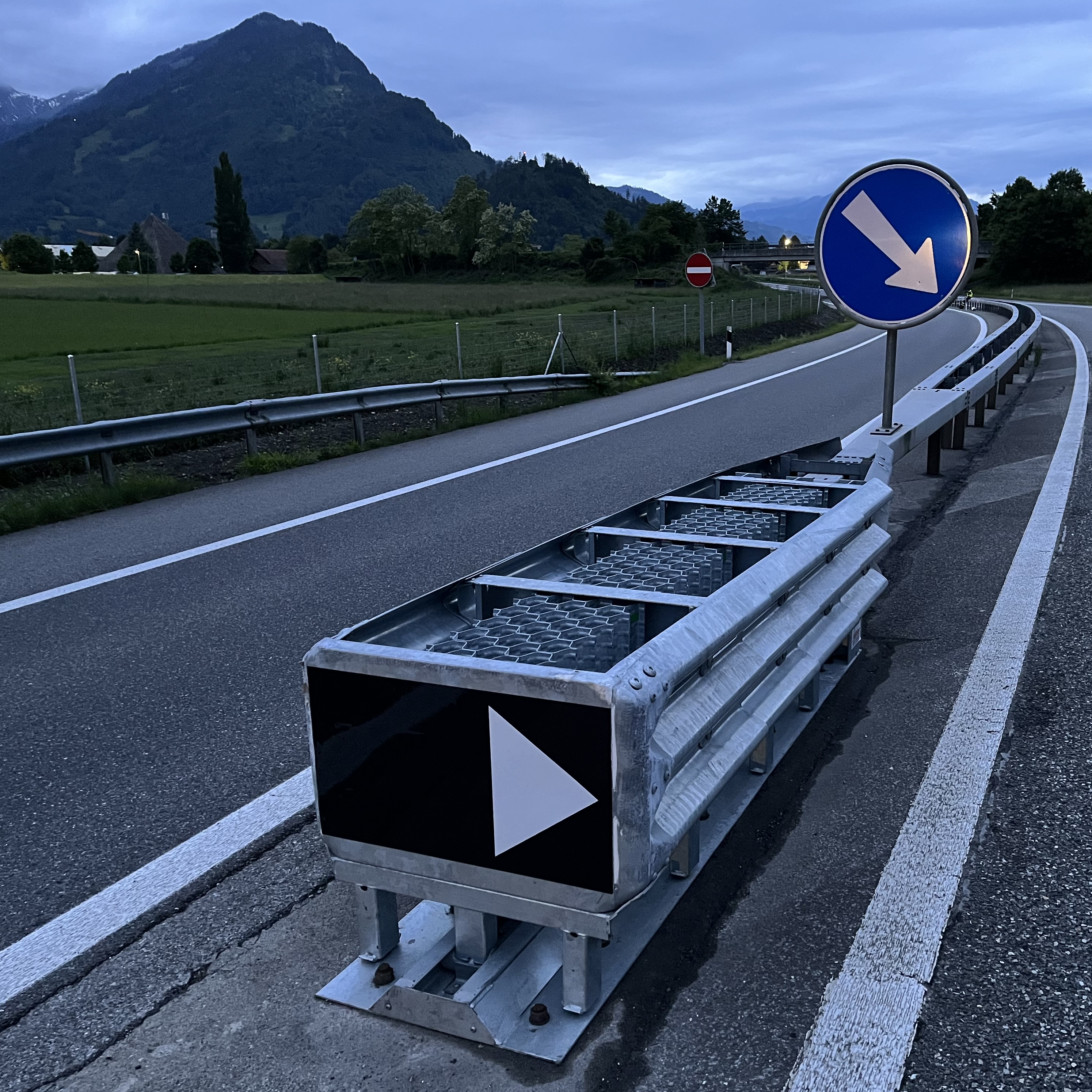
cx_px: 690
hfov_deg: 51.9
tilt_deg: -15.1
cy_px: 545
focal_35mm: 31
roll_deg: +0.7
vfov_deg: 52.5
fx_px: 1106
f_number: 1.6
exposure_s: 1/30
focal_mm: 5.1
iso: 640
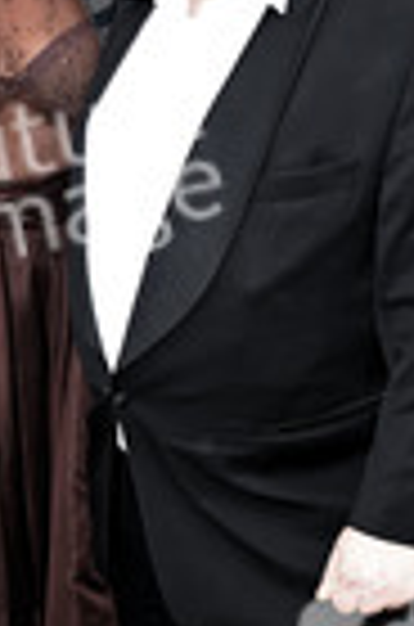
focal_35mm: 95
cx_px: 122
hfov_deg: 14.3
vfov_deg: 21.4
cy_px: 419
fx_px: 1647
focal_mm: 22
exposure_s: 1/160
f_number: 3.5
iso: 320
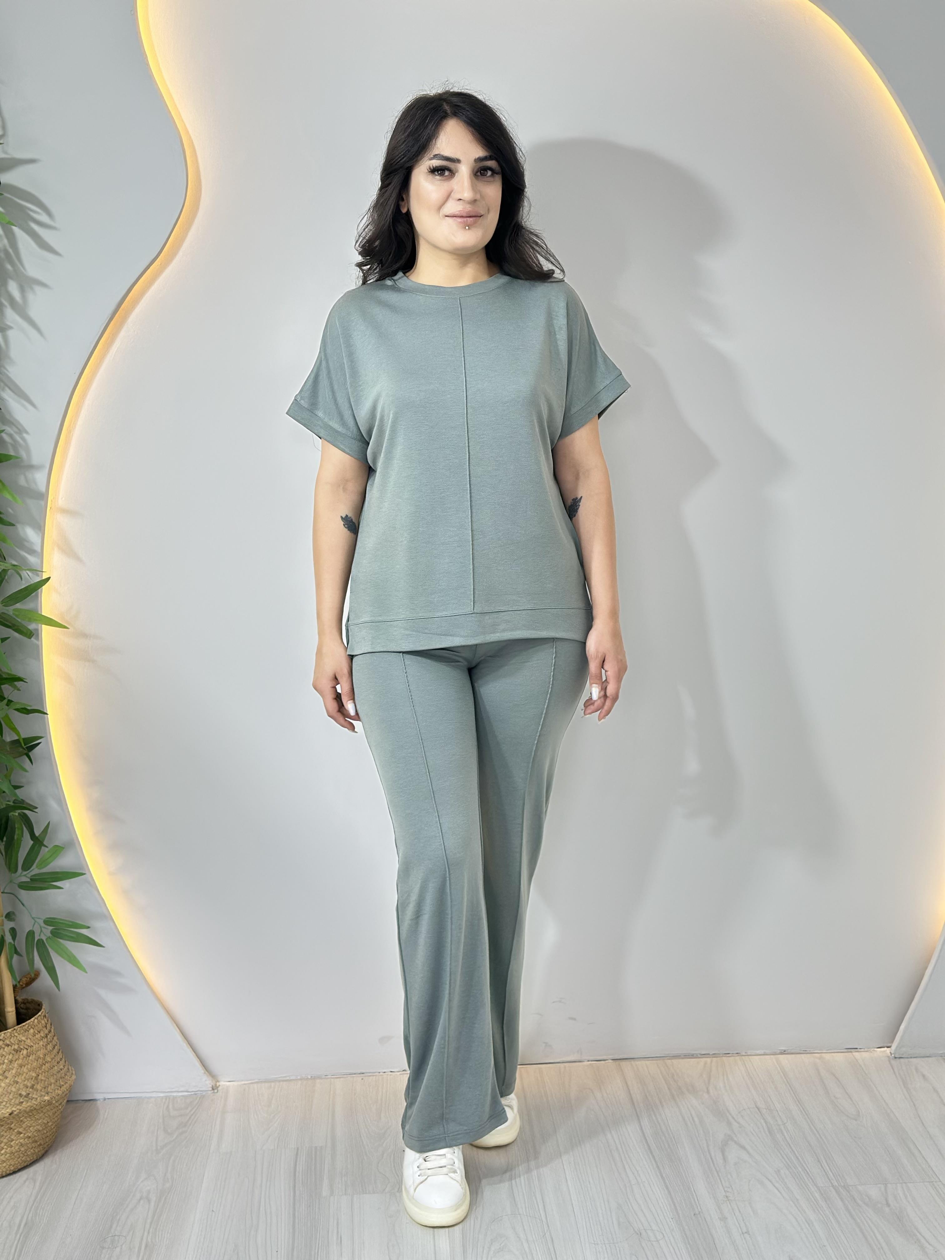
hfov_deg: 30.3
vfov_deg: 39.7
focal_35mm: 48
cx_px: 472
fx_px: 1747
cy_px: 630
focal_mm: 6.86
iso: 100
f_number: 1.78
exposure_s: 1/100
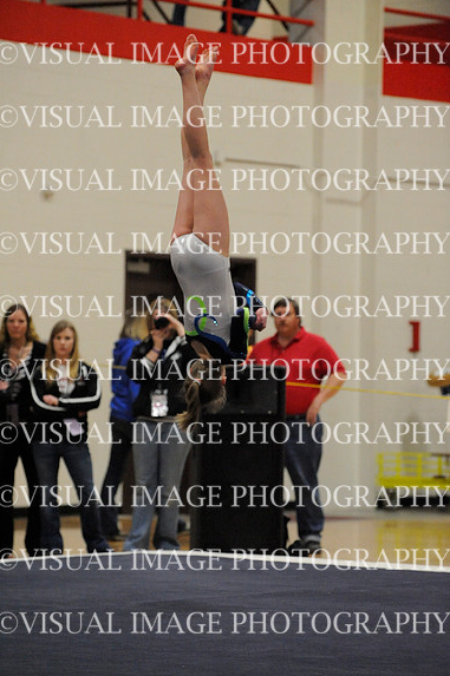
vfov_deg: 12.7
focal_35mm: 162
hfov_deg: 8.5
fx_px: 3043
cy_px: 337
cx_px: 223
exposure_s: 1/500
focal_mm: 160
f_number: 3.5
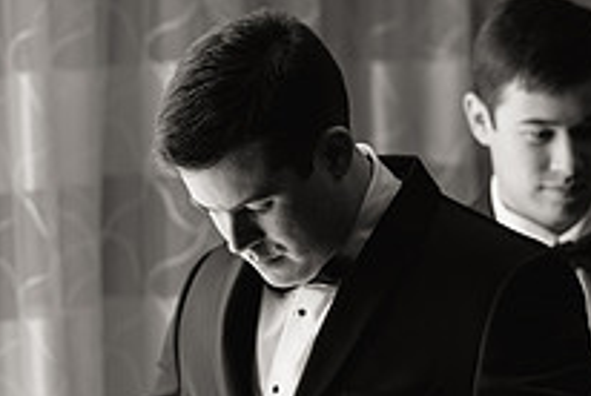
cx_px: 293
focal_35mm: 239
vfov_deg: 5.8
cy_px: 294
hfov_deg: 8.6
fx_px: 3929
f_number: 2.2
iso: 400
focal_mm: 85
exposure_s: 1/320
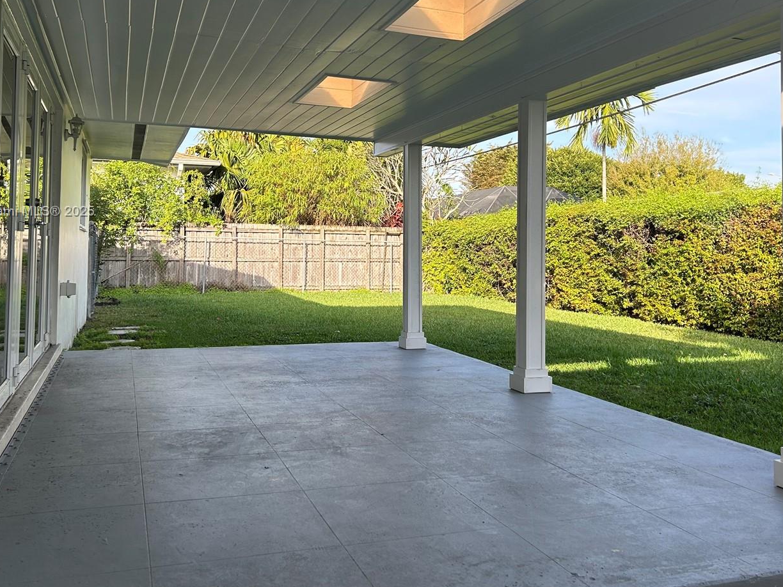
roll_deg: -0.6
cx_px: 402
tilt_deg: +1.6
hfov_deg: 54.0
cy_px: 212
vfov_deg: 41.4
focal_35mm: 34
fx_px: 769
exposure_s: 1/982
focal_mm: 5.7
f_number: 1.5
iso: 50
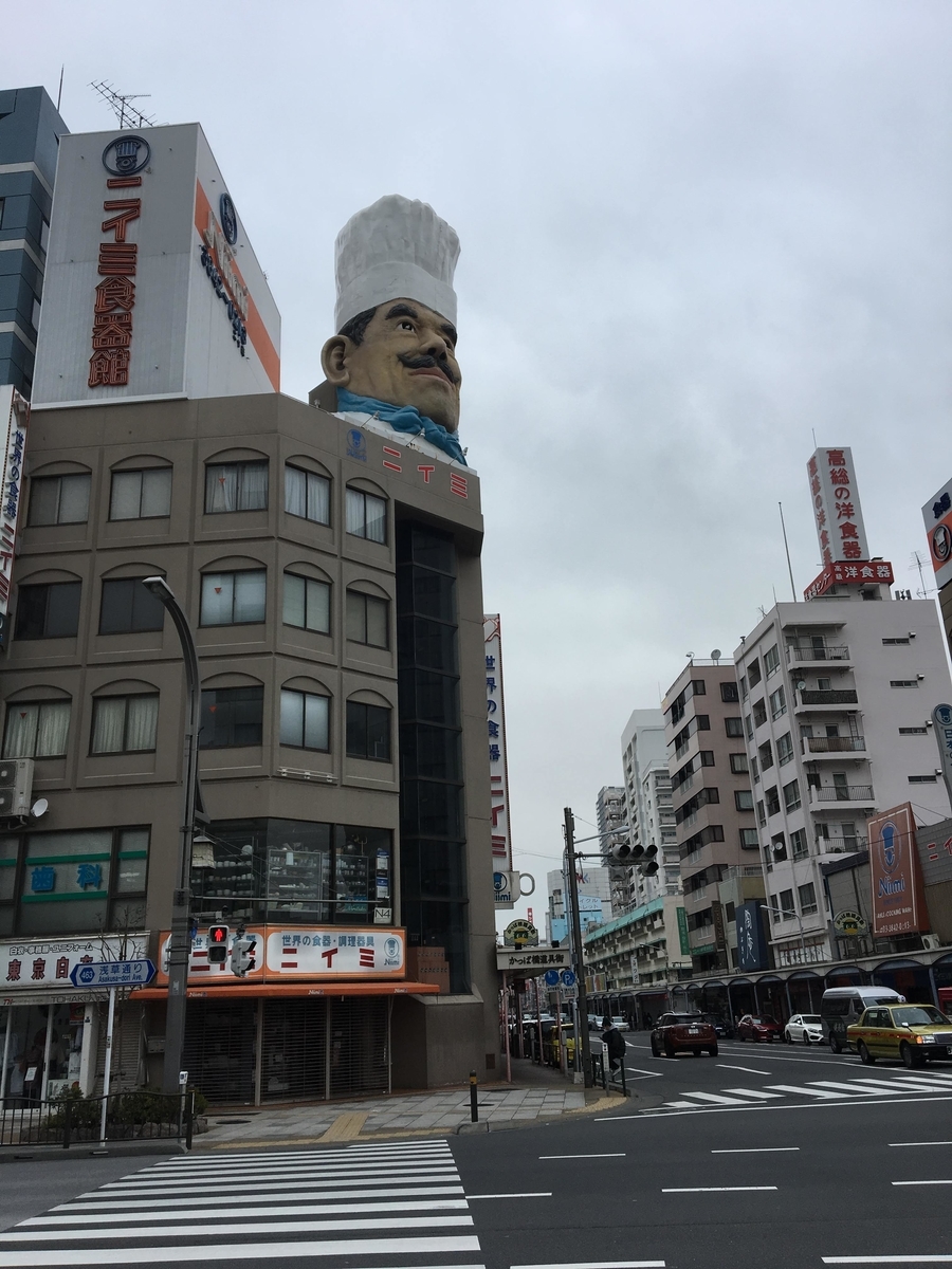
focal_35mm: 29
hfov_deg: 48.2
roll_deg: +2.4
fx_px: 1063
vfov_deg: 61.7
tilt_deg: +19.4
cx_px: 476
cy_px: 634
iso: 25
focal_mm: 4.15
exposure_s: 1/905
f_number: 2.2
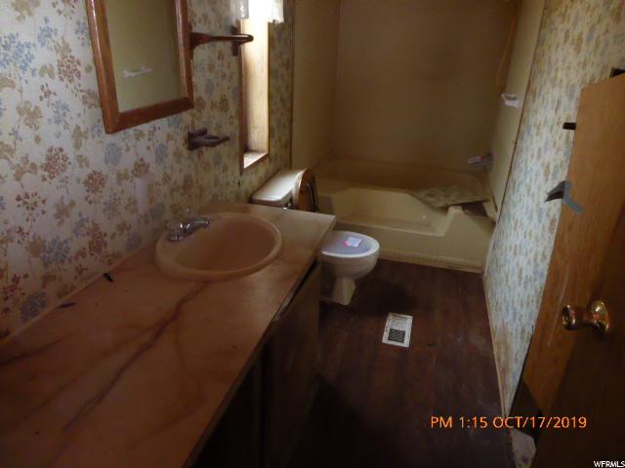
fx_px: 451
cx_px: 312
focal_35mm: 25
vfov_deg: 54.9
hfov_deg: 69.4
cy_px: 234
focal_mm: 4.3
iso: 1000
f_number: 3.3
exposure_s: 1/60
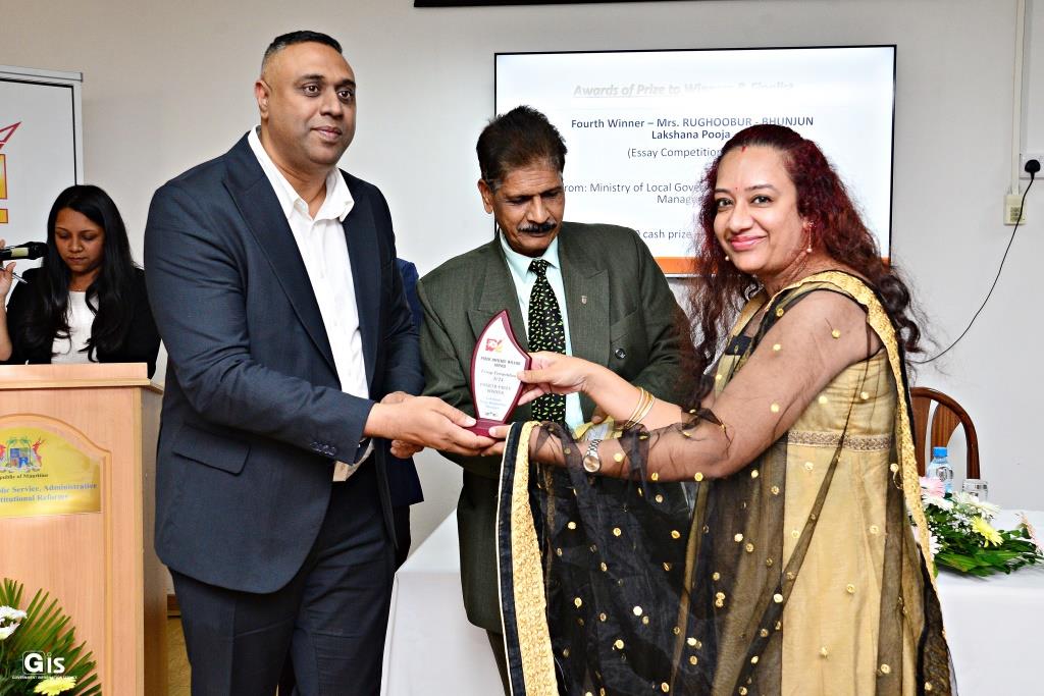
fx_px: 986
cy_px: 348
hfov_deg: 55.8
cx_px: 522
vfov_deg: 38.9
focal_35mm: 34
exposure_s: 1/160
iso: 2500
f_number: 5.6
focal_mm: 34
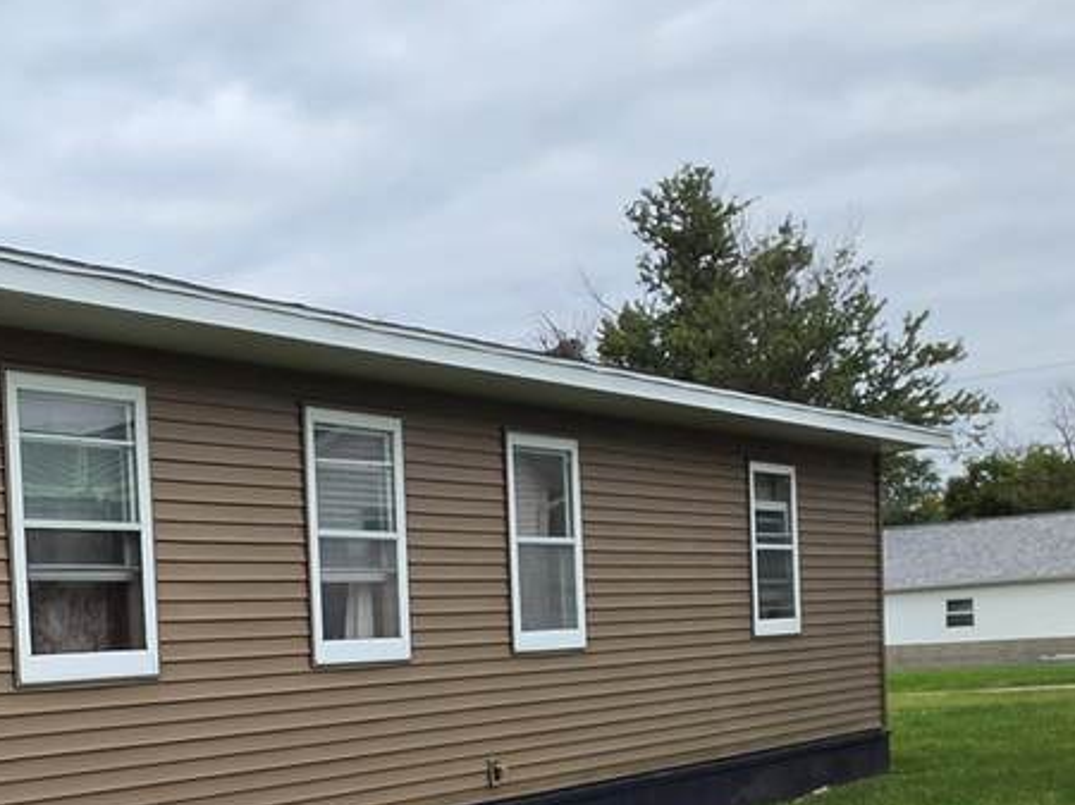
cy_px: 712
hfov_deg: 37.0
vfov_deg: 36.4
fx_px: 1148
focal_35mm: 37
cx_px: -244
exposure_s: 1/2715
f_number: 2.2
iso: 100
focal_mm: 2.2
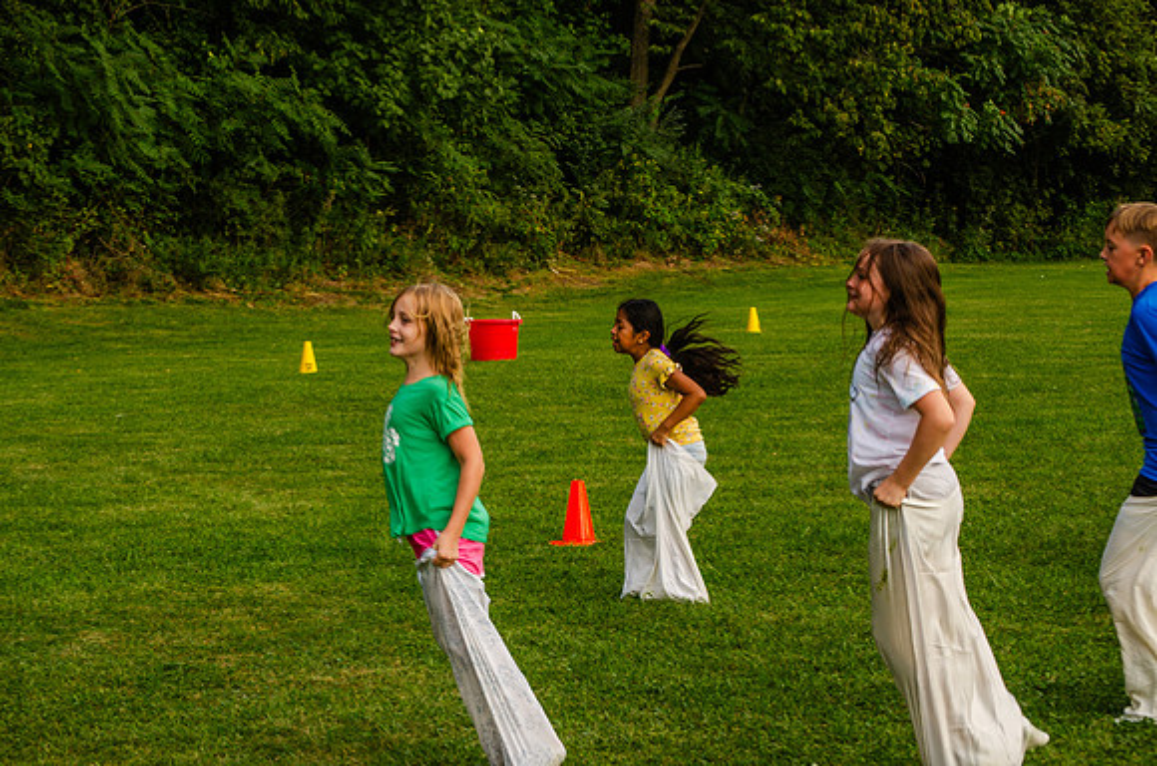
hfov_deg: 22.0
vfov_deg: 14.6
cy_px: 383
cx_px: 578
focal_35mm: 93
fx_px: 2982
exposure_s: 1/200
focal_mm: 62
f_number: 7.1
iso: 200
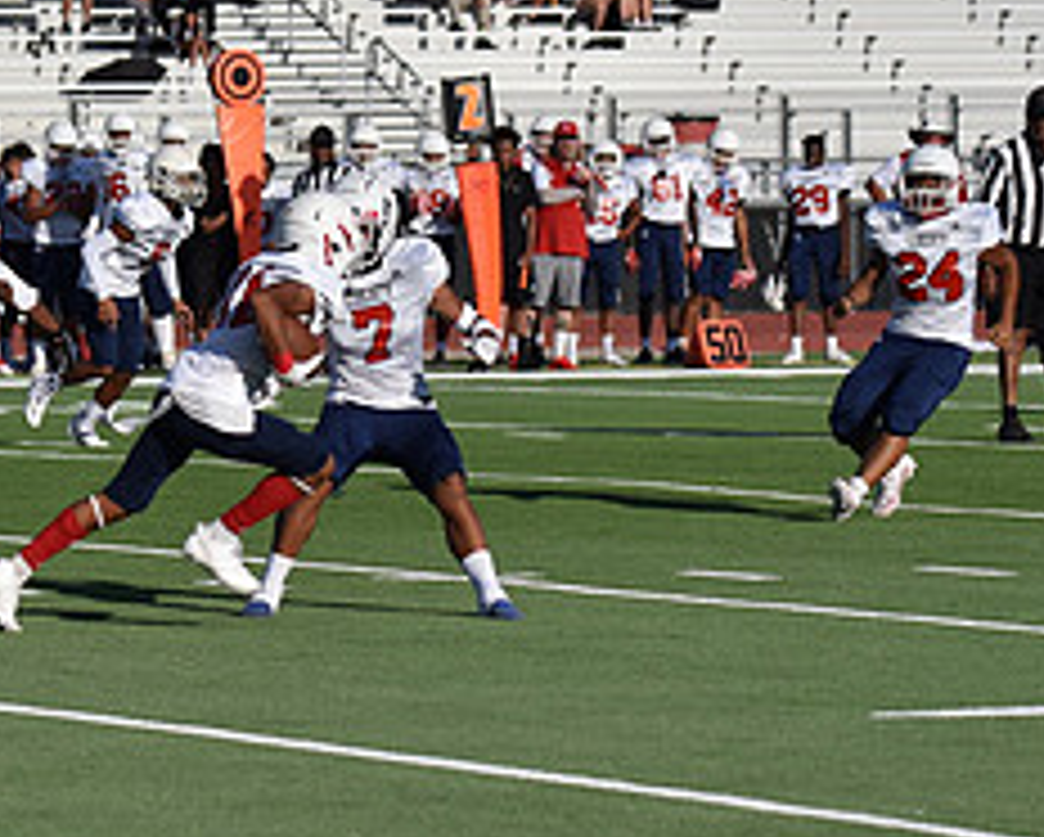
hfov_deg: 5.5
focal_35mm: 352
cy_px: 331
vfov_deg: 4.4
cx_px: 176
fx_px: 10885
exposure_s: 1/4000
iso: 320
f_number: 5.6
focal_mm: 150
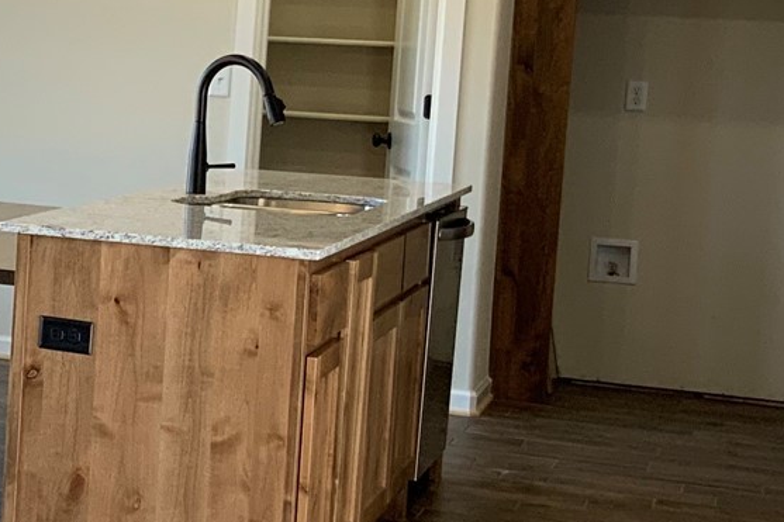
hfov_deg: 17.6
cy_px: 172
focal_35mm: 104
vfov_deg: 13.1
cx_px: -404
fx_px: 2264
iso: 40
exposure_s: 1/120
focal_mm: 3
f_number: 1.8
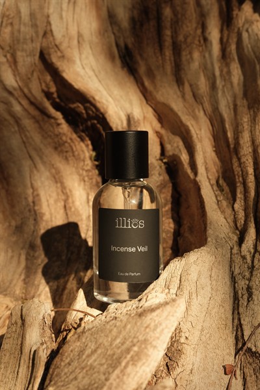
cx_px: 130
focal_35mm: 39
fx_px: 422
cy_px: 195
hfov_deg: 34.2
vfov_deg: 49.6
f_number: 5.6
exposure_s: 1/250
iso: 125
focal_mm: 26.3
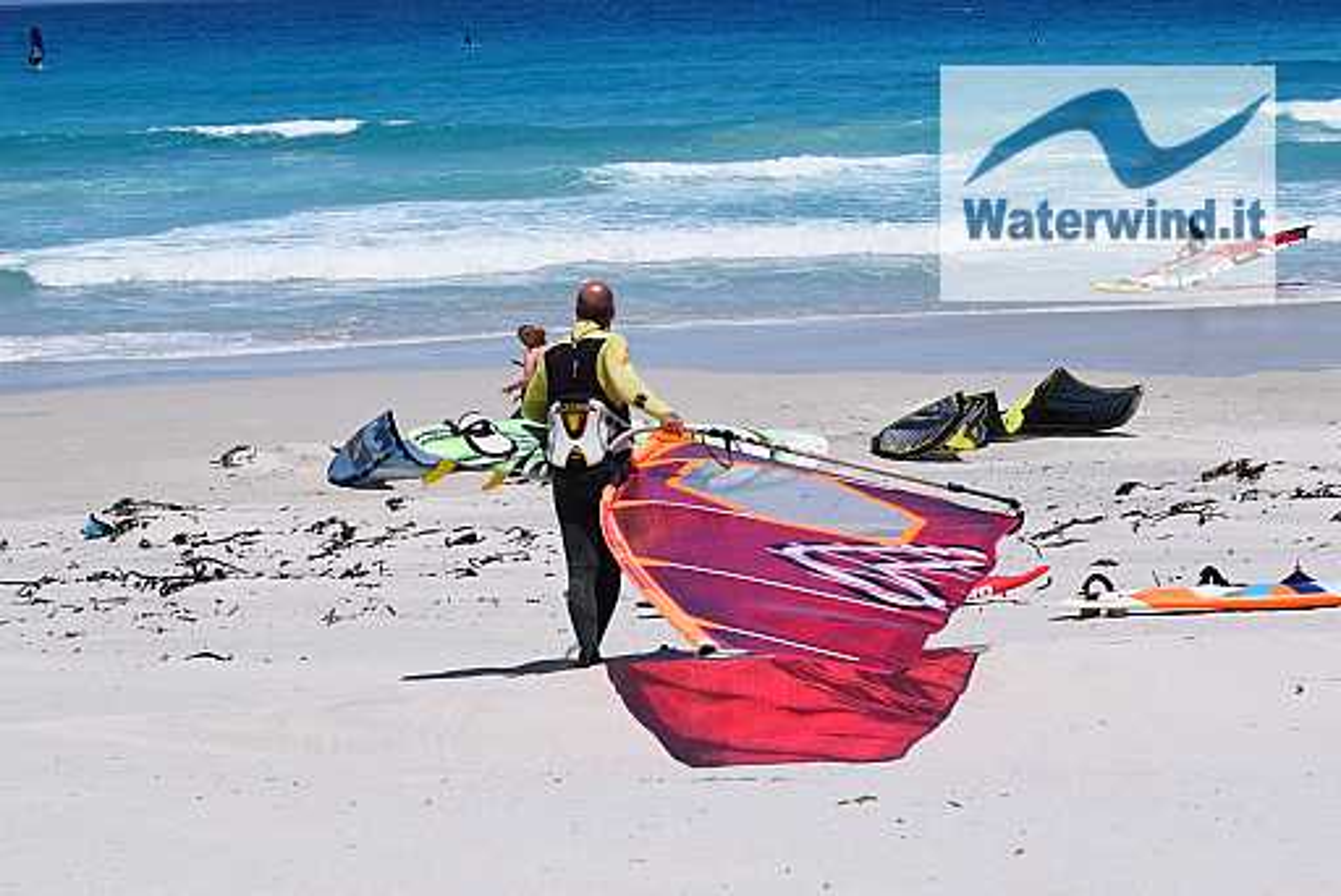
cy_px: 448
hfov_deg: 19.4
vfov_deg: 13.1
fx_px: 3913
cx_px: 670
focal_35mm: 105
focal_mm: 70
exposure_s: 1/640
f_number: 13
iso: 200
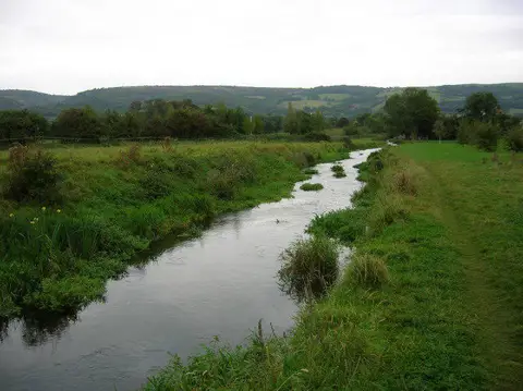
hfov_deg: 54.0
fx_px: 513
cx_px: 262
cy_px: 196
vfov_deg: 41.7
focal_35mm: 34
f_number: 2.9
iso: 50
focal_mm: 5.7
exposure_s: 1/66.7
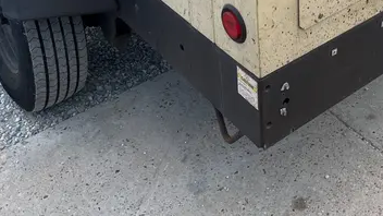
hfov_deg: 34.8
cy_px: -134
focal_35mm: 59
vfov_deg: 17.7
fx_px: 599
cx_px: 280
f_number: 1.6
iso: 50
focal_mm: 5.1
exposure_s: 1/1802
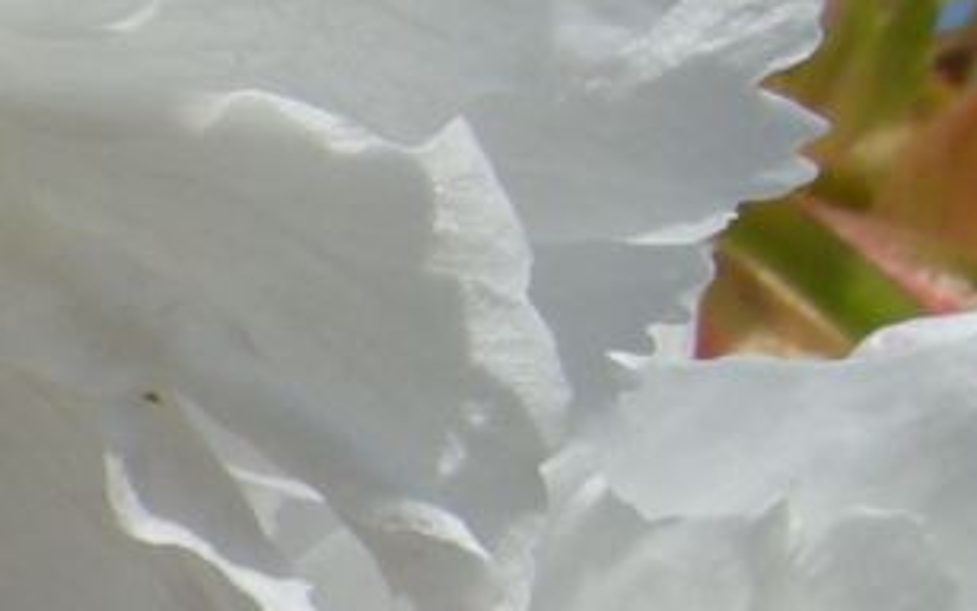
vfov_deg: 5.3
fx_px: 6445
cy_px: 1241
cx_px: -1757
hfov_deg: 7.7
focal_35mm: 242
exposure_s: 1/285
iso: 64
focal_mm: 7.5
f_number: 6.8
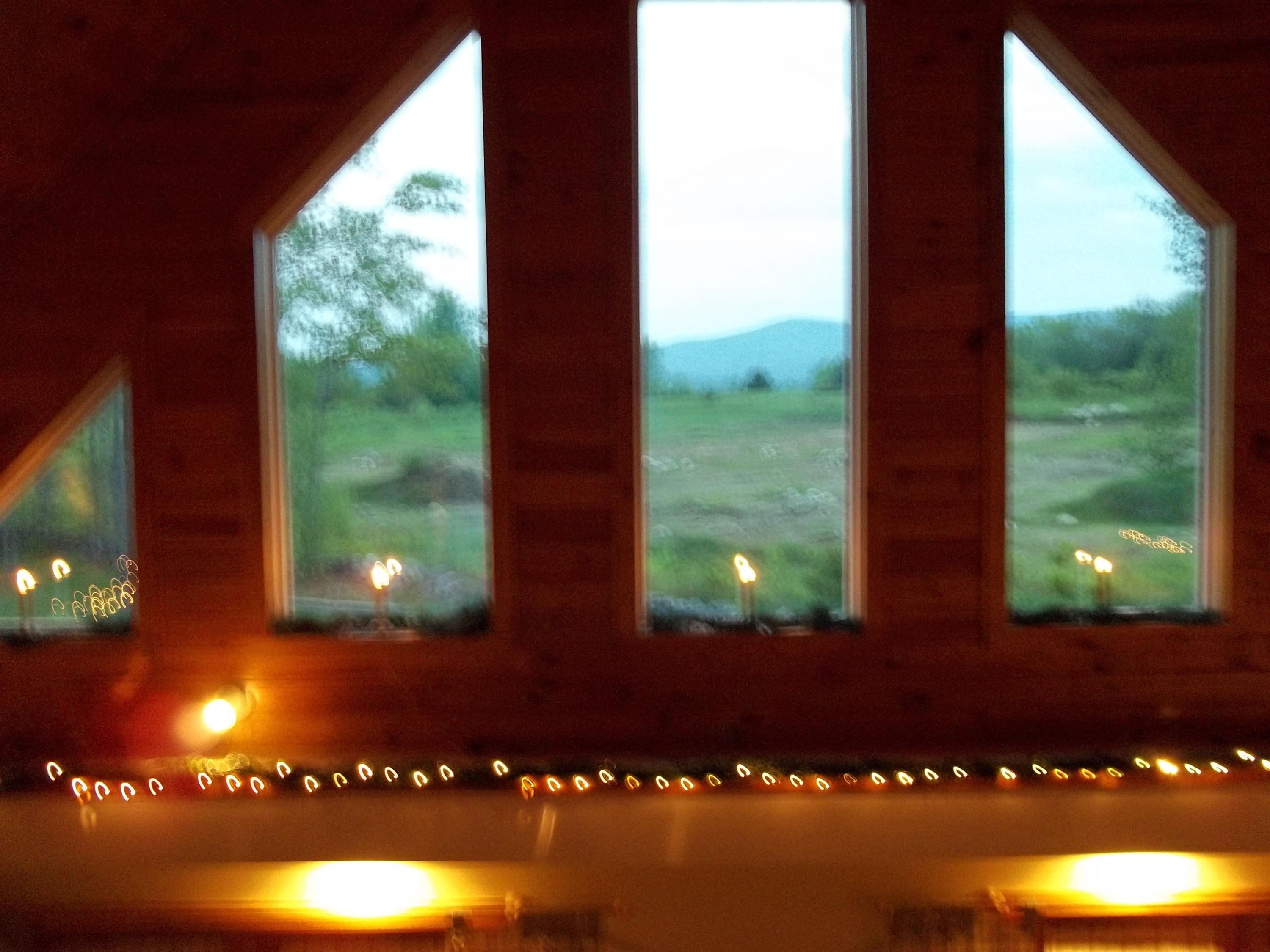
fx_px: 1321
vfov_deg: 39.7
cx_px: 635
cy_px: 476
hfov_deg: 51.4
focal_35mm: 36
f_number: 3.1
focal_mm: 6.5
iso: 211
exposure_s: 1/8
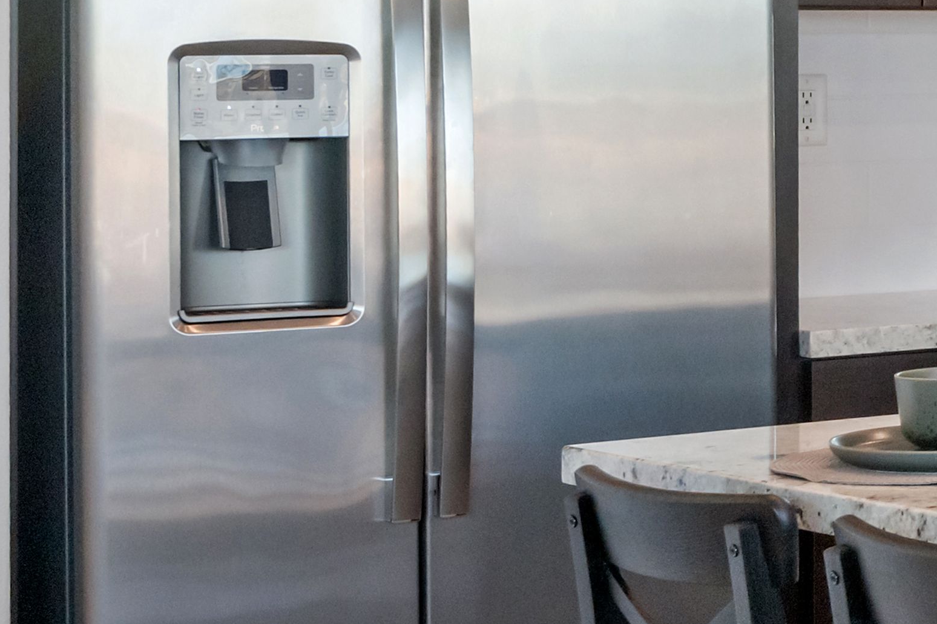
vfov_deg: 10.7
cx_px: 2129
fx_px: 3331
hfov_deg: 12.9
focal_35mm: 128
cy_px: 314
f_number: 9
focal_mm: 24
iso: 400
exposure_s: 1/40
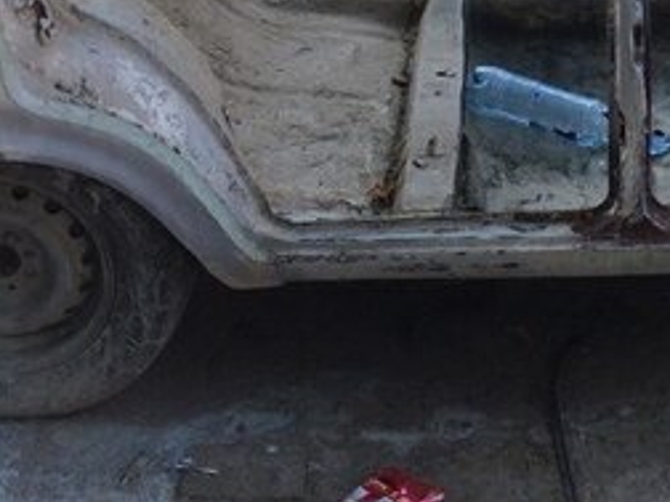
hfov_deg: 24.5
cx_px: 662
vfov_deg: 18.4
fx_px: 1471
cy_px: -89
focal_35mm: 76
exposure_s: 1/159
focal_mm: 4.15
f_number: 2.2
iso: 32
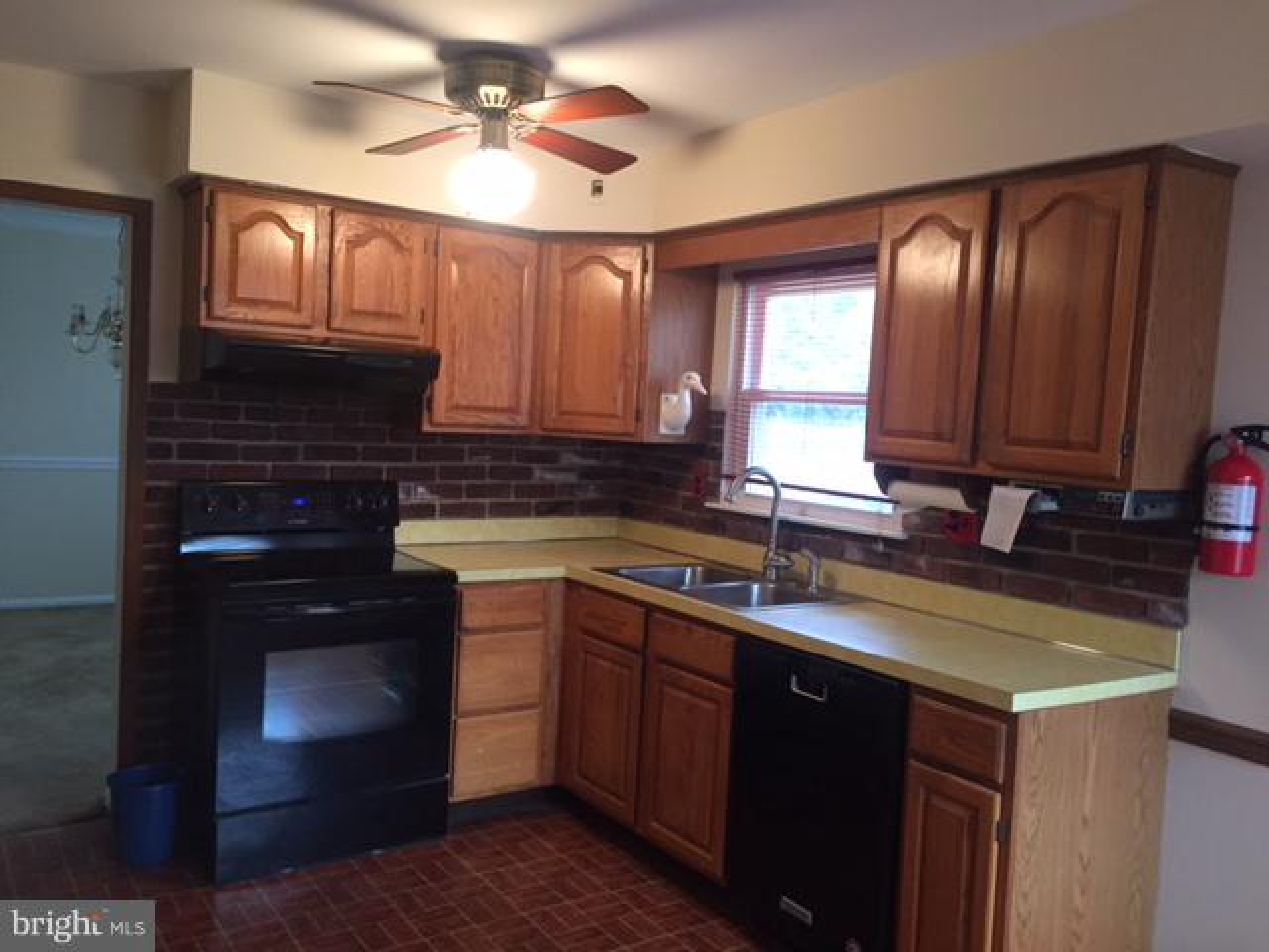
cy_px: 476
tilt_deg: -3.2
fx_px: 1063
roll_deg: -3.1
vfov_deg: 48.2
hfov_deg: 61.7
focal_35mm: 29
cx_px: 634
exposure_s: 1/30
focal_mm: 4.15
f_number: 2.2
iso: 160
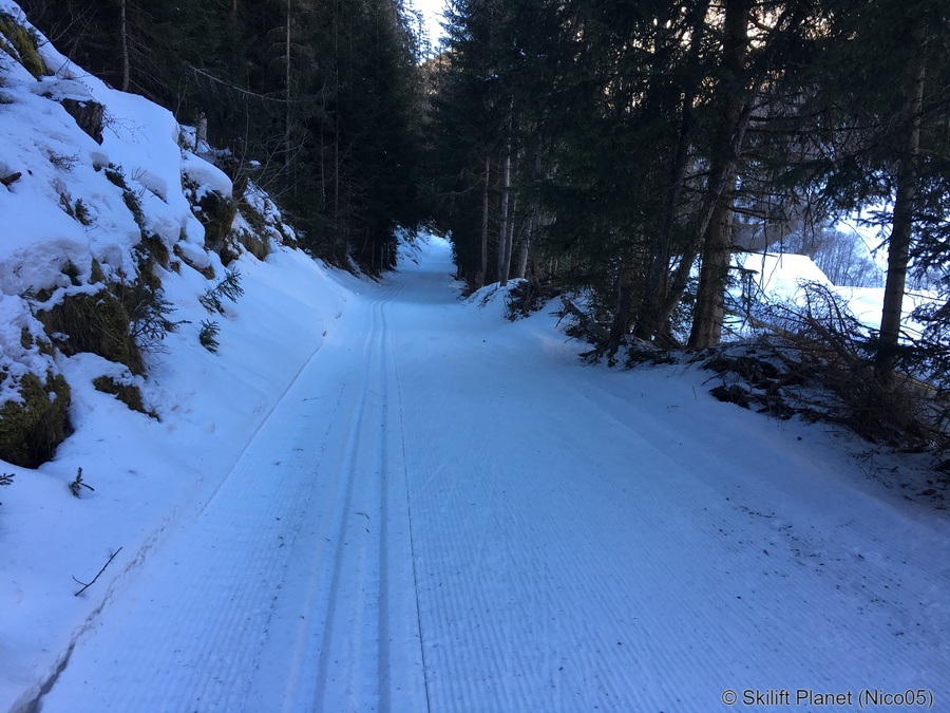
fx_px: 796
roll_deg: -3.8
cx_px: 475
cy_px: 356
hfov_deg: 61.7
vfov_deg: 48.2
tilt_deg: -7.3
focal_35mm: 29
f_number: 2.2
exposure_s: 1/100
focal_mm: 4.15
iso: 25
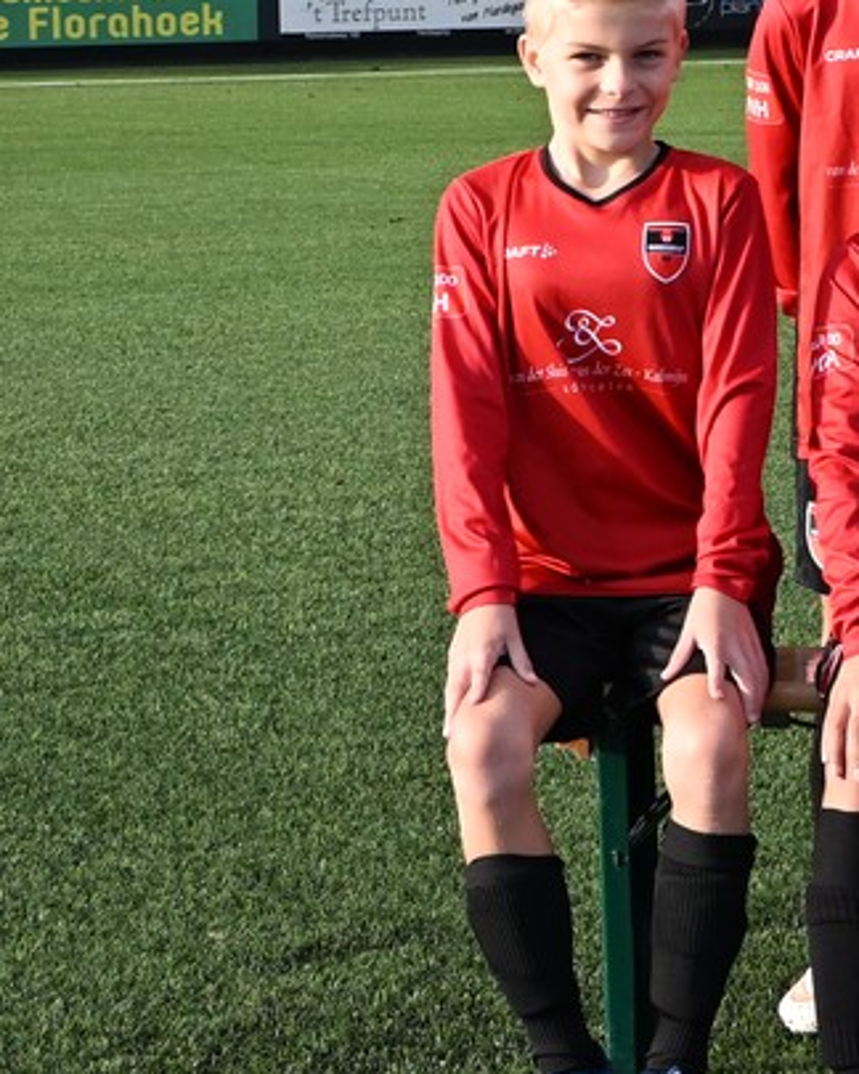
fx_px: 4481
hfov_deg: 10.6
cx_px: 1270
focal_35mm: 141
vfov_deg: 13.6
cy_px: 202
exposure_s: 1/800
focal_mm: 25.5
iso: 400
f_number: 5.3
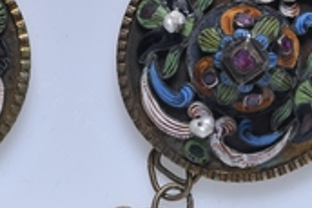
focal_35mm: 244
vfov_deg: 5.6
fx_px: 2116
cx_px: 71
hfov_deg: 8.4
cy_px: 91
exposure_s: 1/125
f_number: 11
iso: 40
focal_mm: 105
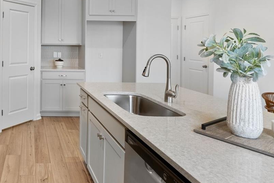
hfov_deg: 57.2
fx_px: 213
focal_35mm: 28
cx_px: 32
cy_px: 47
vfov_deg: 44.9
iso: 250
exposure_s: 1/6
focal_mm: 14
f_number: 6.3
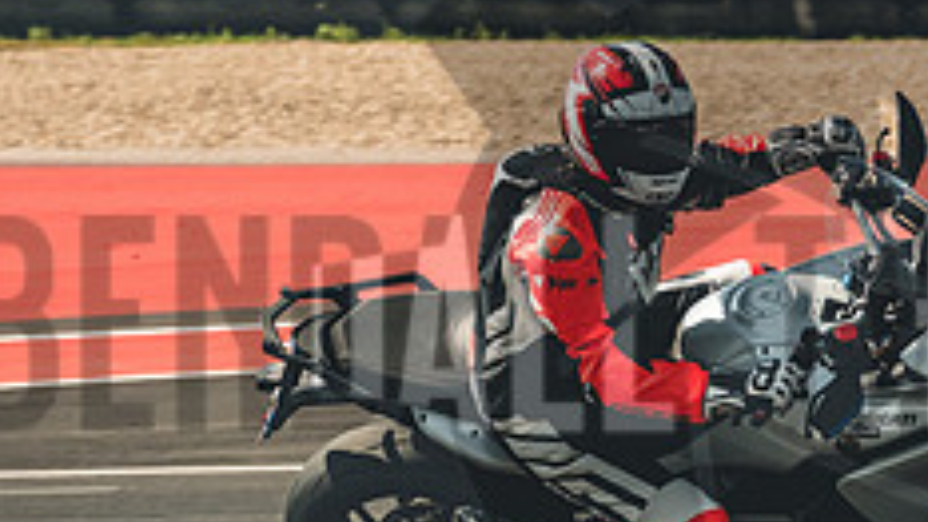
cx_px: 801
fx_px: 9965
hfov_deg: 5.3
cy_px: 329
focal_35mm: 405
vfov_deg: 3.0
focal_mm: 103.6
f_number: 4.5
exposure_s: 1/1600
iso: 400
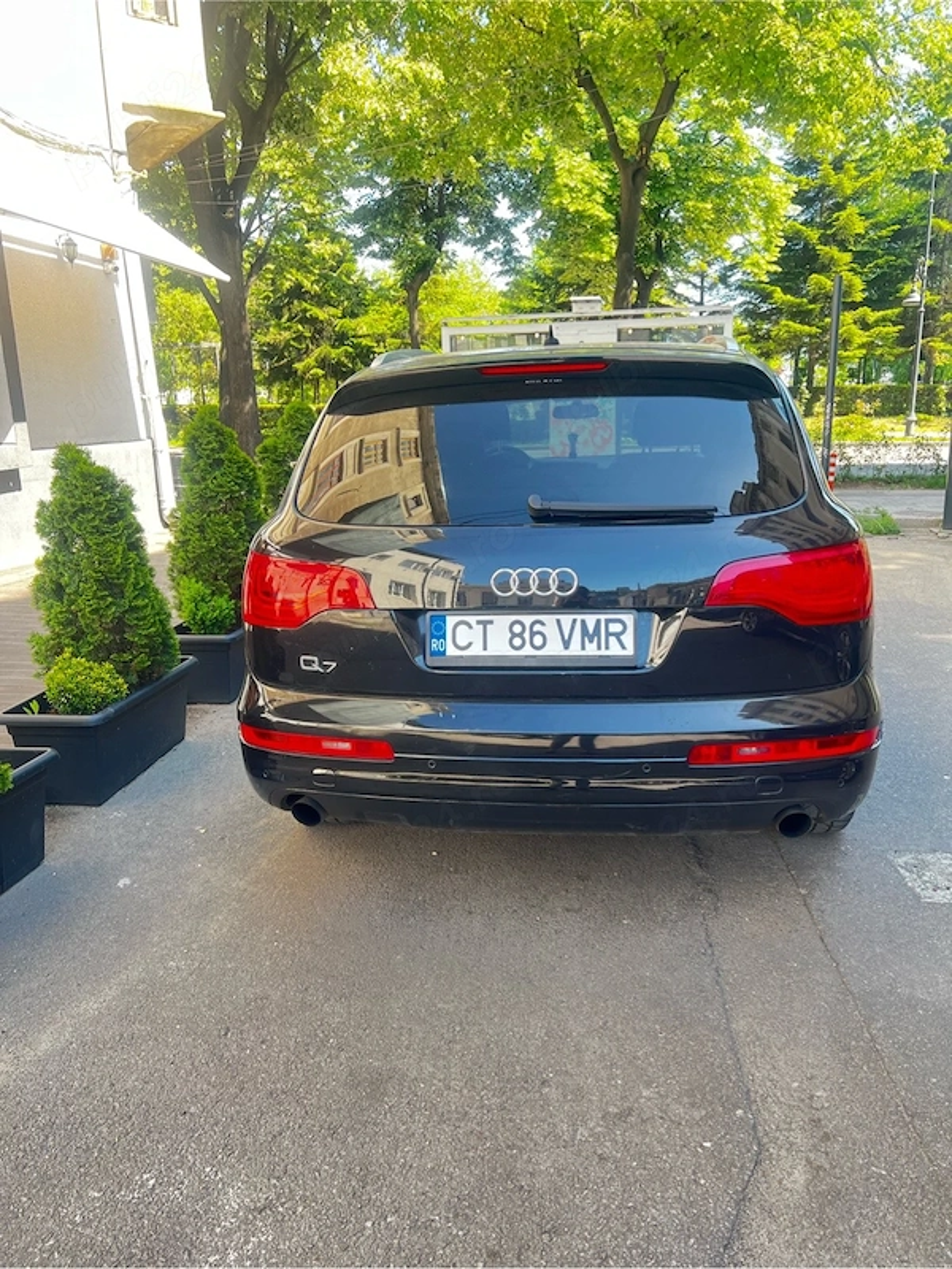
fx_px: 953
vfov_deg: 67.3
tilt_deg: -13.0
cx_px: 476
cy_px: 634
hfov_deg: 53.1
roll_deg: +1.8
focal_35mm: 26
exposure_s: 1/135
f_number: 1.5
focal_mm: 5.7
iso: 64
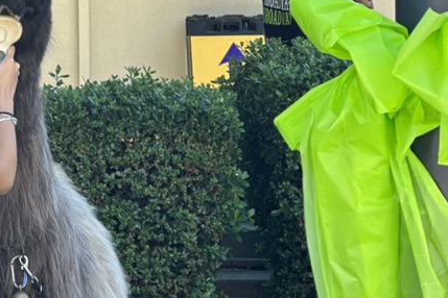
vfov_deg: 7.2
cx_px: -38
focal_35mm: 191
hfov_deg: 10.6
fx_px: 2377
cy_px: 57
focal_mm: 9
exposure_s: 1/121
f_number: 2.8
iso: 32
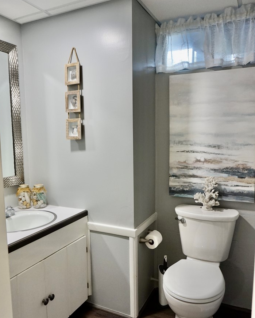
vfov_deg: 62.2
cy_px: 167
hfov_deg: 51.6
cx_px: 129
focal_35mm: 28
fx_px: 264
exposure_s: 1/60
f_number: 4
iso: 640
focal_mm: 16
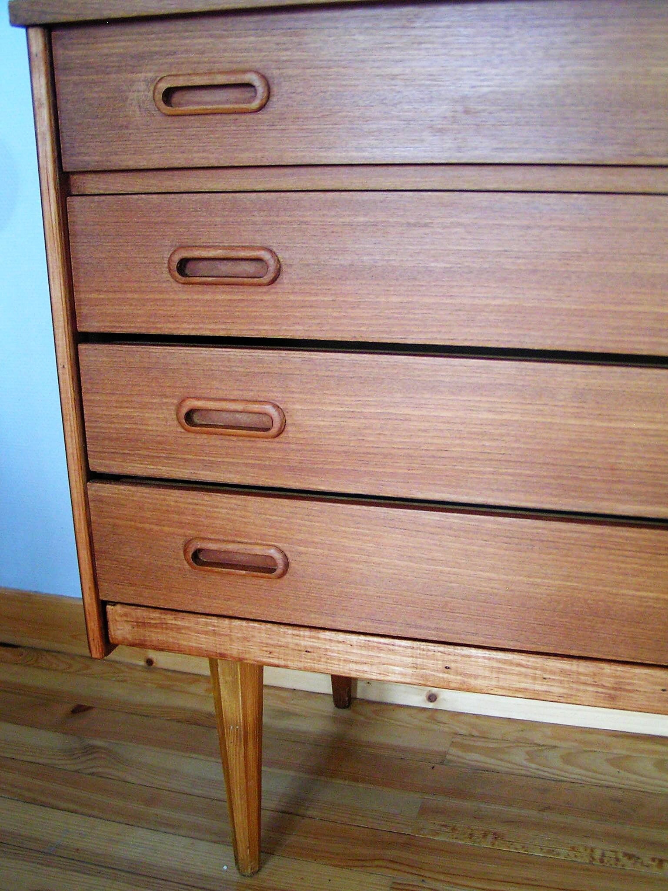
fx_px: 978
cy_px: 446
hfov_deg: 37.7
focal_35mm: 38
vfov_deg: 49.0
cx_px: 334
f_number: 2.8
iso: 160
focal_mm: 5.8
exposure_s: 1/40
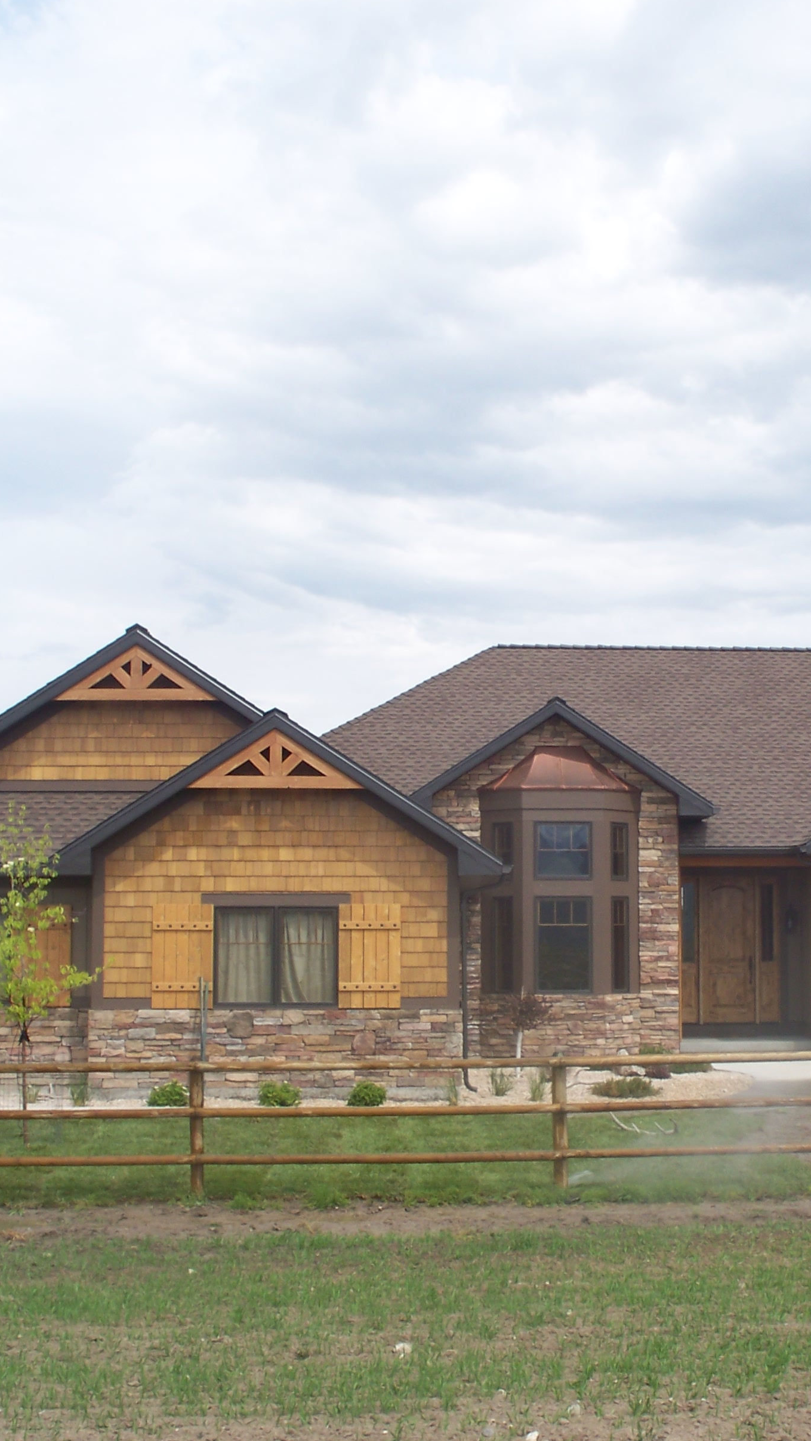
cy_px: 713
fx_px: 2026
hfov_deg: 22.4
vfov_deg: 39.2
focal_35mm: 53
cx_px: 619
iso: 80
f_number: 5
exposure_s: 1/400
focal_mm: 7.54
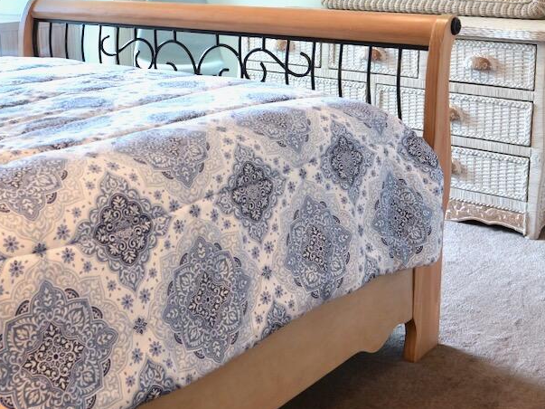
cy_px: 74
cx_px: 234
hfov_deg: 37.4
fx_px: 803
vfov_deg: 27.9
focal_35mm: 51
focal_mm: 12
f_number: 2.8
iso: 100
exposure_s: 1/60
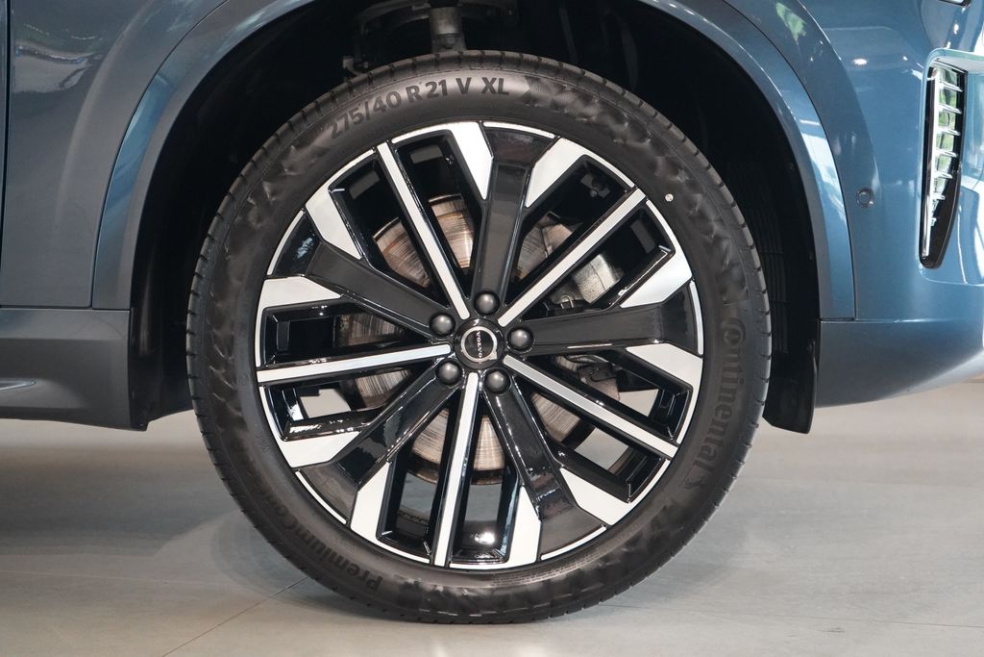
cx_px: 492
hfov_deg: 28.8
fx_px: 1913
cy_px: 328
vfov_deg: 19.5
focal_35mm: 70
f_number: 5.6
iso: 12800
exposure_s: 1/160
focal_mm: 70
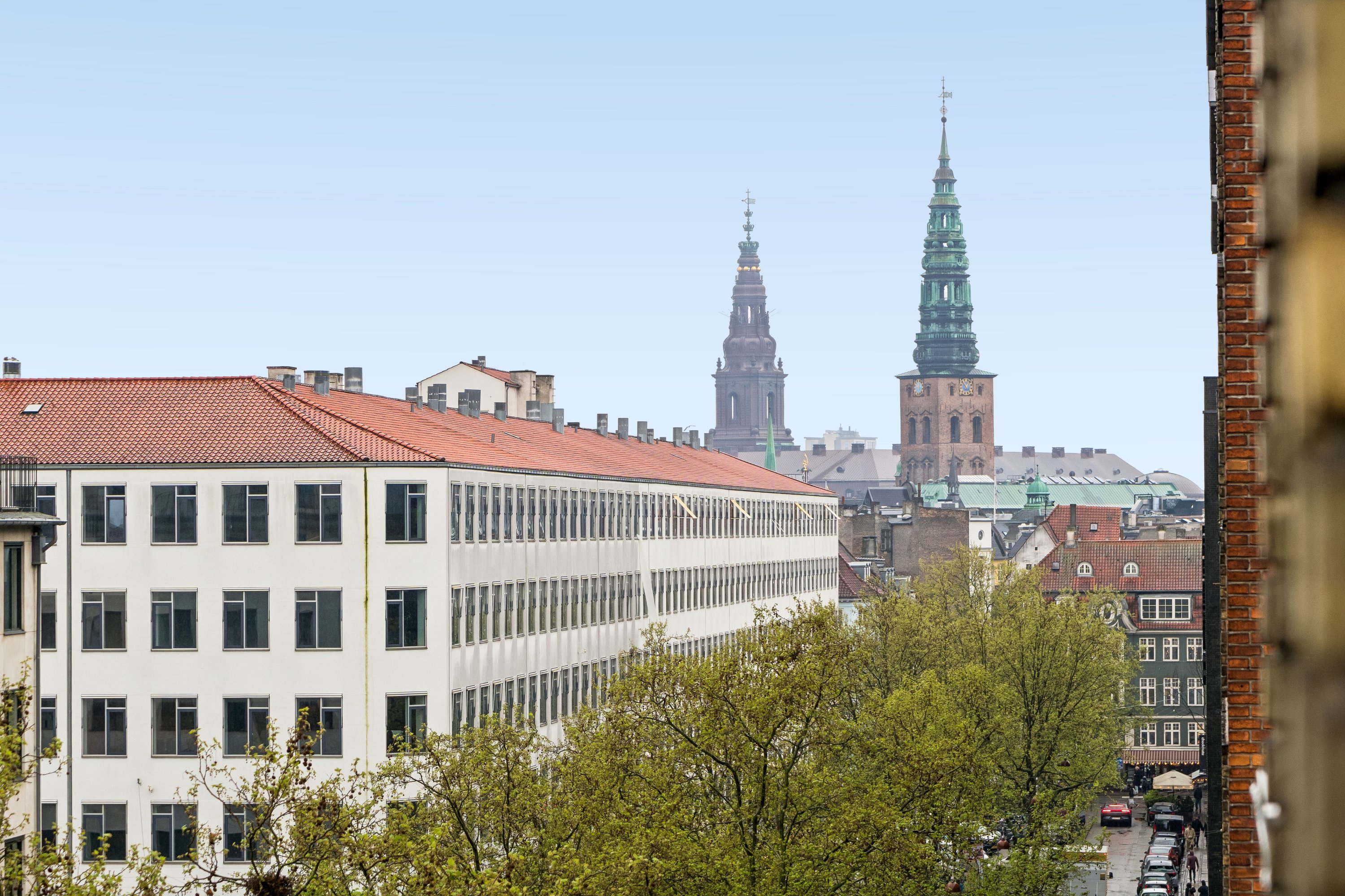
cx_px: 672
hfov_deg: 19.5
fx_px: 3923
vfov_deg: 13.0
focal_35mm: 105
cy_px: 448
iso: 250
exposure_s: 1/160
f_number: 5.6
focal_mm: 70
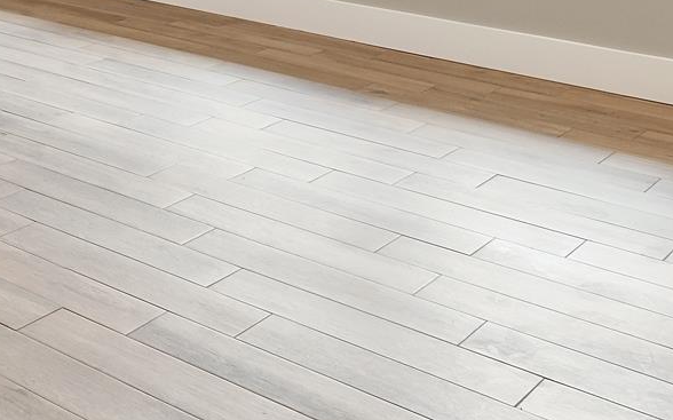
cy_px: -264
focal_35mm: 65
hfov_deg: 26.5
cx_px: -211
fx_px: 1192
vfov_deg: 17.4
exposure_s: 1/20
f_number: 8
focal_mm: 15
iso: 800
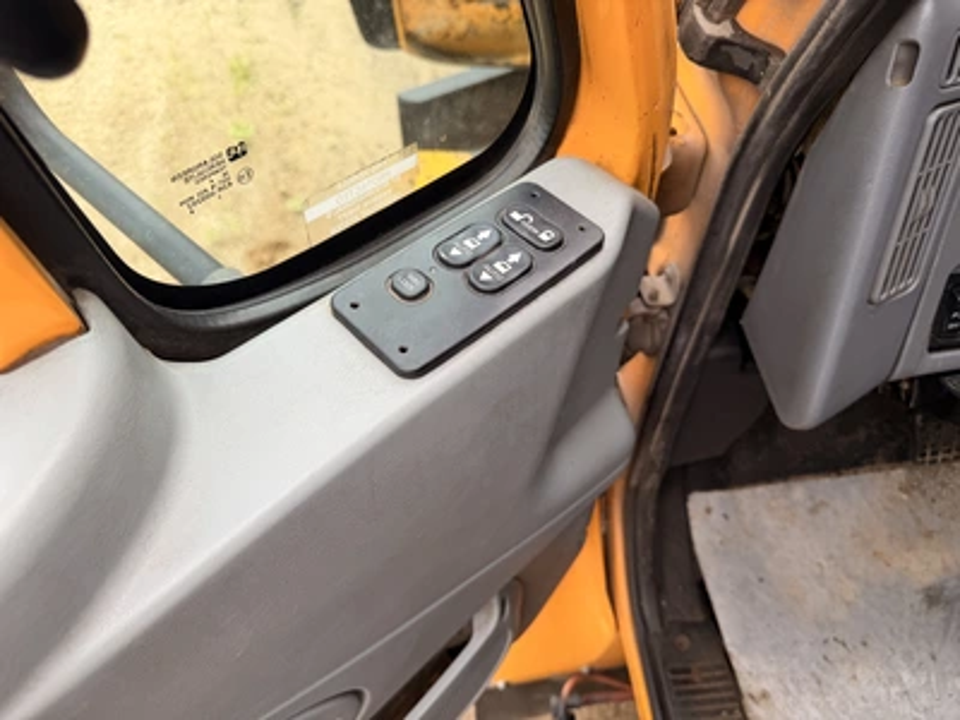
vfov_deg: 56.8
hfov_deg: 71.6
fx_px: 666
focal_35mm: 24
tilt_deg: -54.2
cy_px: 360
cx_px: 480
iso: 80
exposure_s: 1/497
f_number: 1.78
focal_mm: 6.76
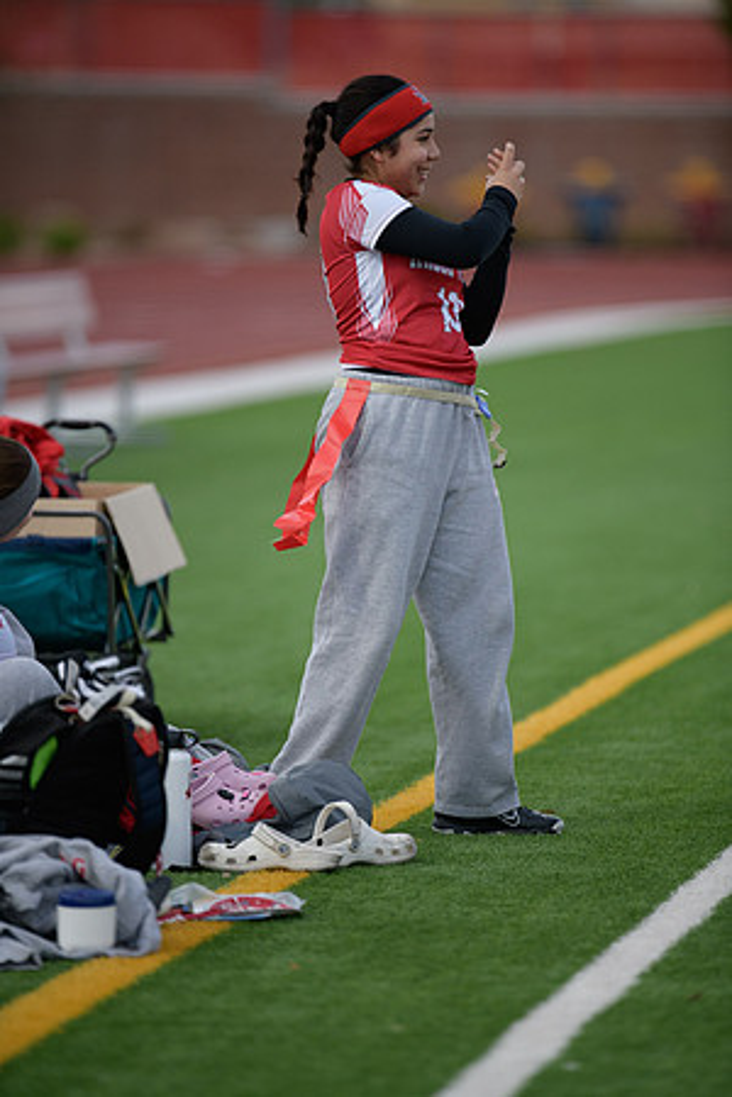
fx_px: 9149
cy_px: 548
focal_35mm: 300
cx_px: 366
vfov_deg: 6.9
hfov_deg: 4.6
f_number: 2.8
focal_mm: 300
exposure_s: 1/1250
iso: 1100
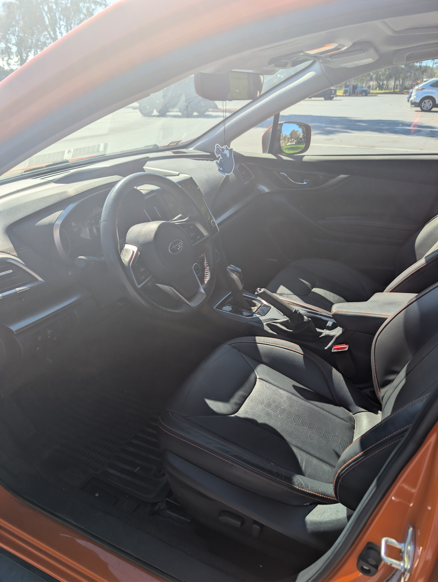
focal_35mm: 24
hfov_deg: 56.9
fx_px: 404
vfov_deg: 71.5
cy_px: 291
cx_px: 219
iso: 20
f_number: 1.68
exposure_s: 1/713
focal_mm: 6.9
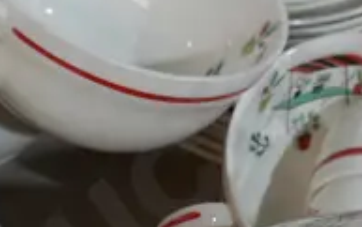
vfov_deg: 6.9
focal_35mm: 191
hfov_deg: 10.9
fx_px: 1886
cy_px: 222
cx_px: 111
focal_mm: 17
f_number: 4
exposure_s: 1/60
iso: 500
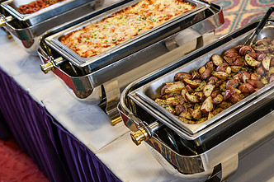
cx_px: 233
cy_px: 129
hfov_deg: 28.0
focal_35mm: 70
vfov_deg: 19.3
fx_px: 532
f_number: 3.5
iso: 400
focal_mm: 40
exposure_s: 1/80
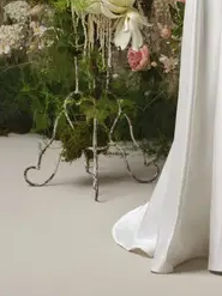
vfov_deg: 9.9
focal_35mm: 197
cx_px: 263
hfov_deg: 7.5
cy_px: -54
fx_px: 1686
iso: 500
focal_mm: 96
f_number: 10
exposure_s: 1/125
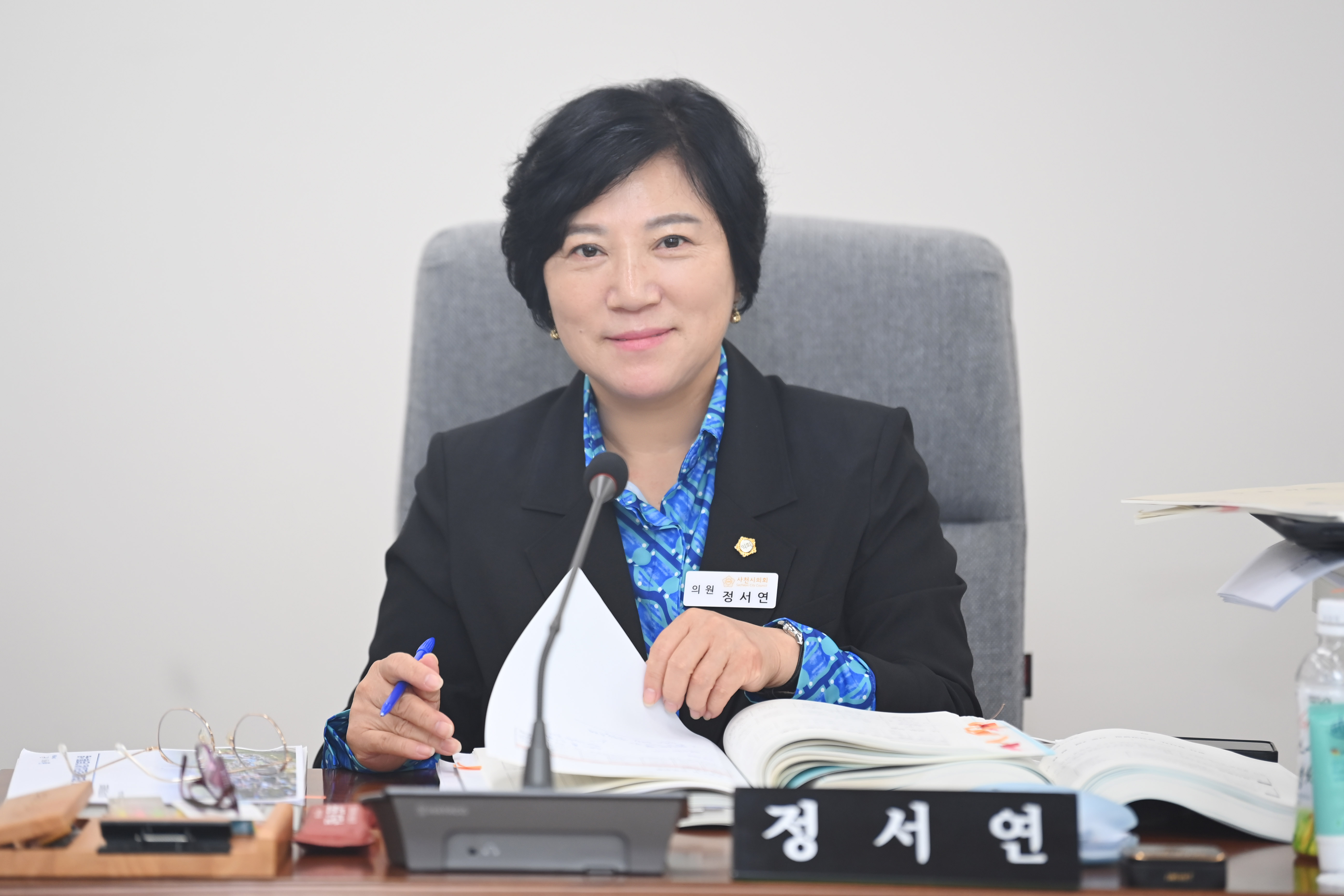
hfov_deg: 11.7
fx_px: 6533
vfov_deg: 7.8
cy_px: 448
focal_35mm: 175
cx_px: 672
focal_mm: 175
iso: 640
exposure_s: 1/250
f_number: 2.8
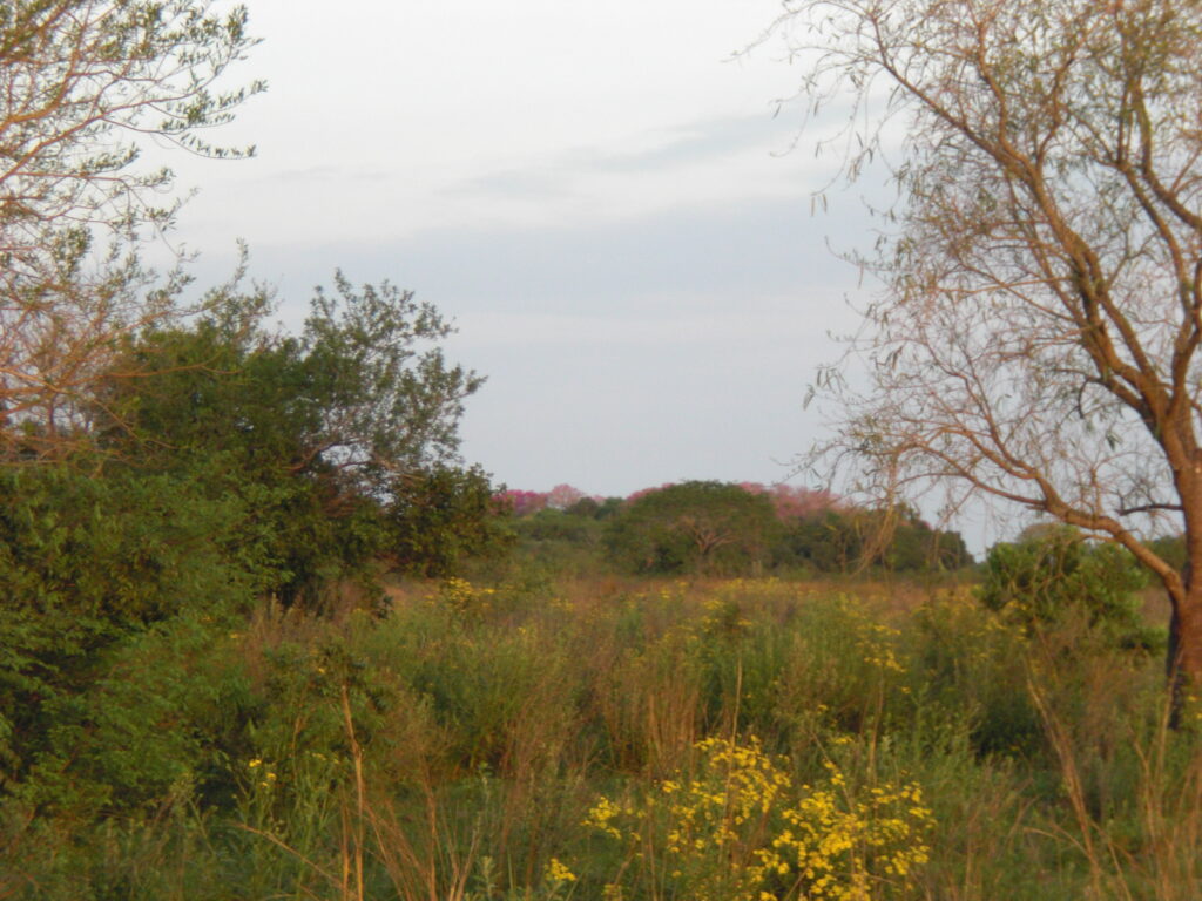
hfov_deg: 17.3
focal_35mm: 114
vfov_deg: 13.0
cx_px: 601
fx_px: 3959
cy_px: 450
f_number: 5.9
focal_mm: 18.9
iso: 200
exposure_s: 1/80
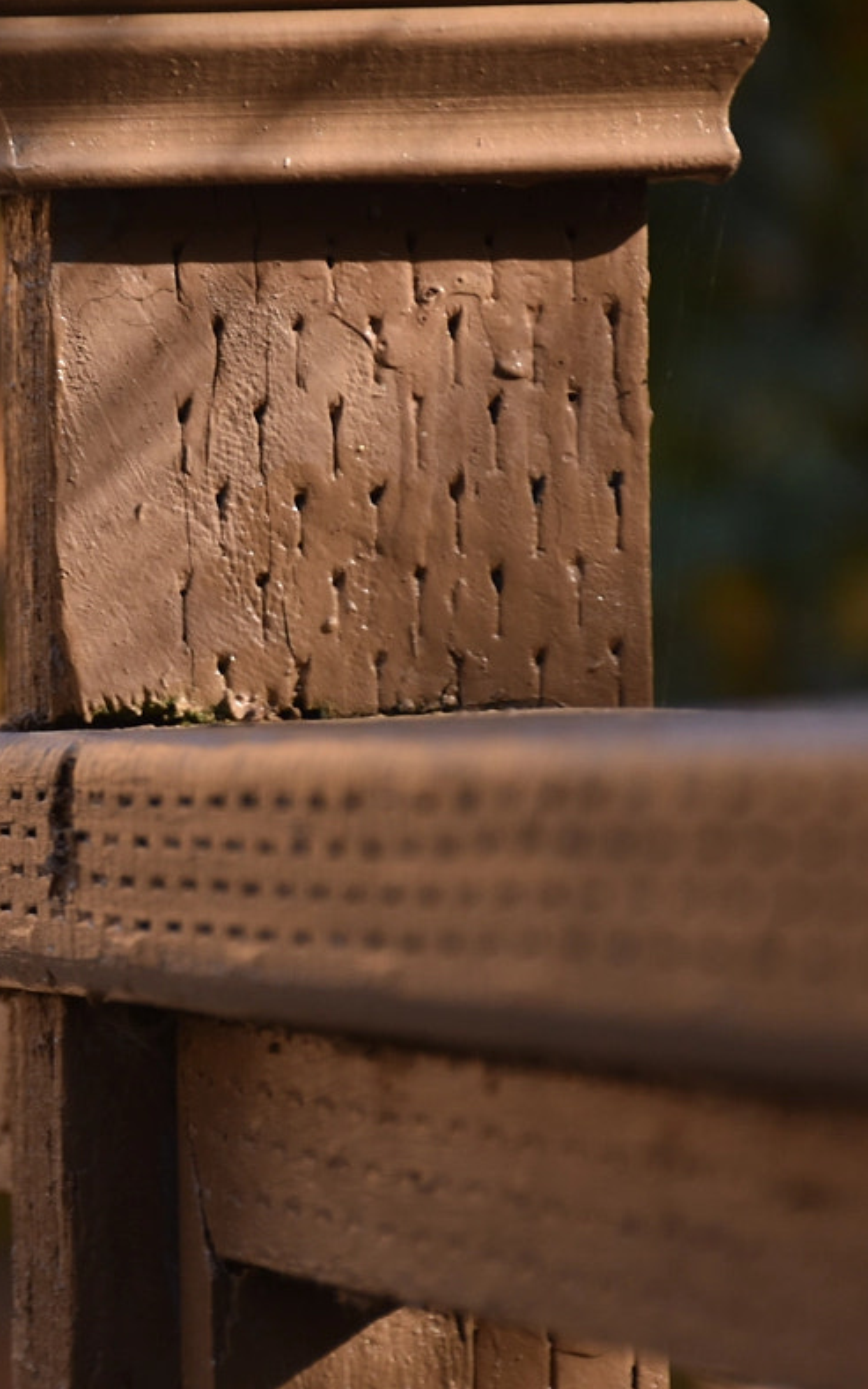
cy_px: 539
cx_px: -224
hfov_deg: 3.8
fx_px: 13136
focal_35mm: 347
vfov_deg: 6.1
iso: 100
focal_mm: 112
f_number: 5.6
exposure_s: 1/160
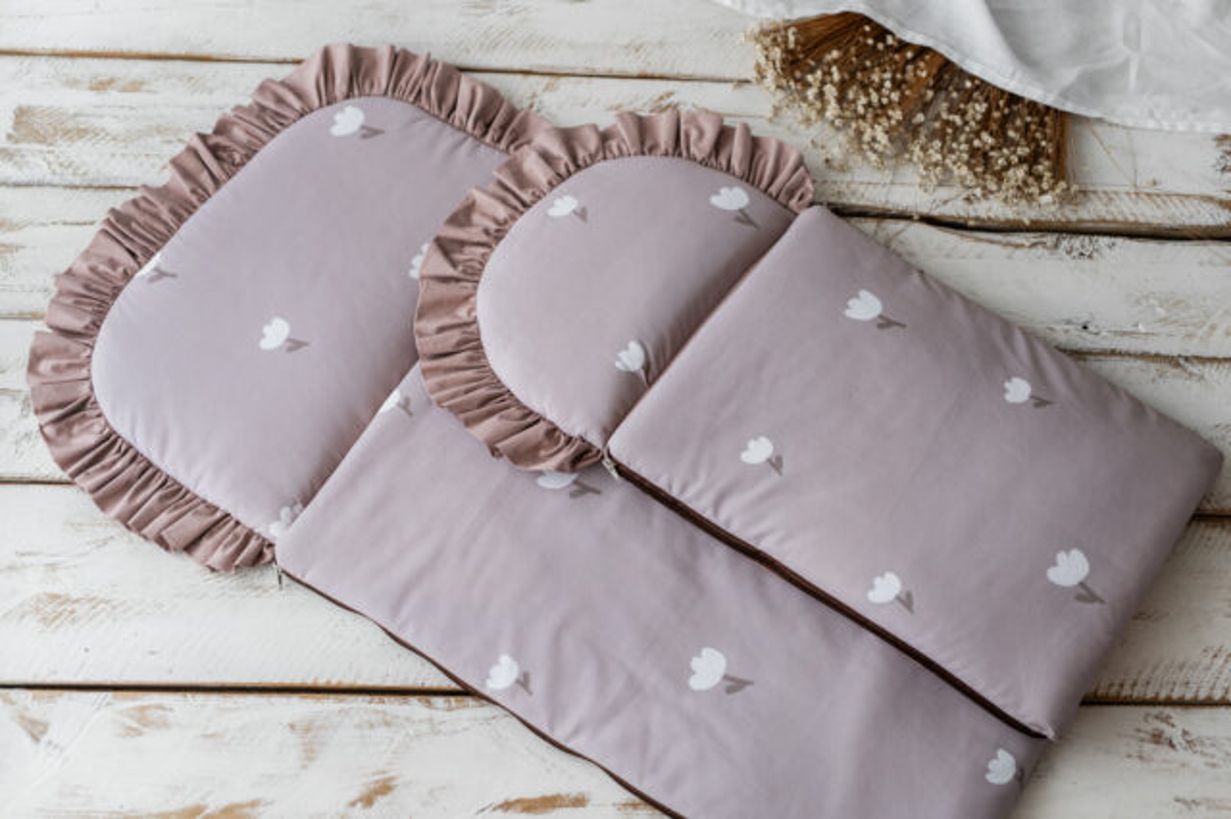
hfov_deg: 39.6
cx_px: 616
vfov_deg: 27.0
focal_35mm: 50
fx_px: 1709
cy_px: 410
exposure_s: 1/160
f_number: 2.5
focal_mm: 50
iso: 500
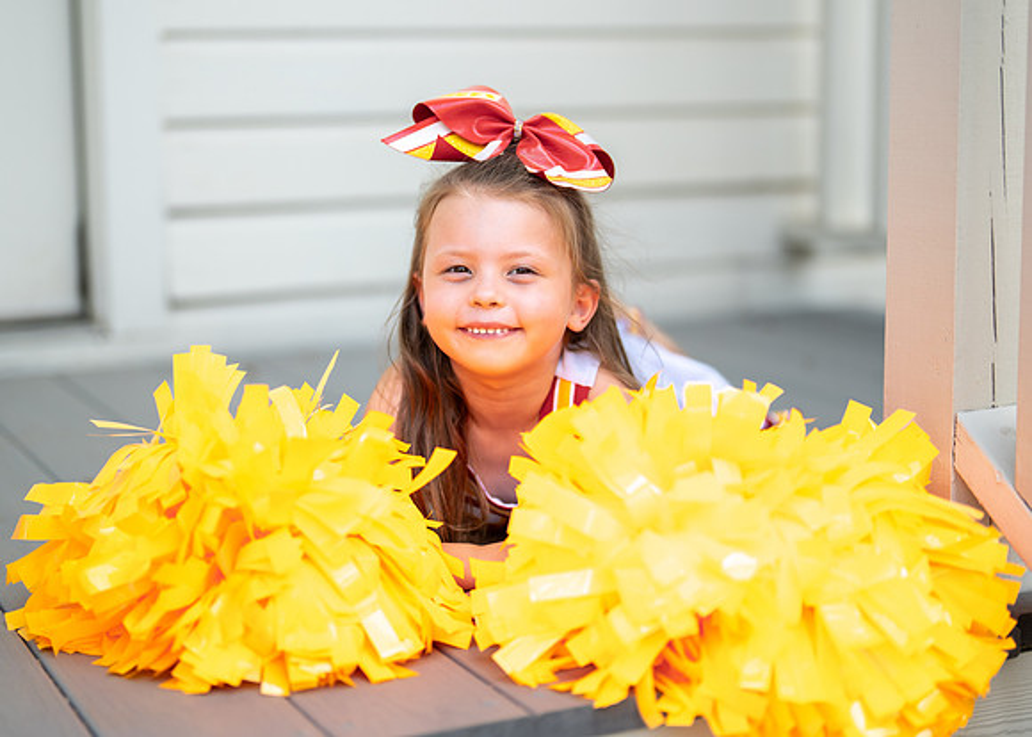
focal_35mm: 65
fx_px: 1916
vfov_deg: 21.8
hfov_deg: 30.1
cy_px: 331
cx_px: 475
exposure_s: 1/2500
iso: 100
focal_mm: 50
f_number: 1.2
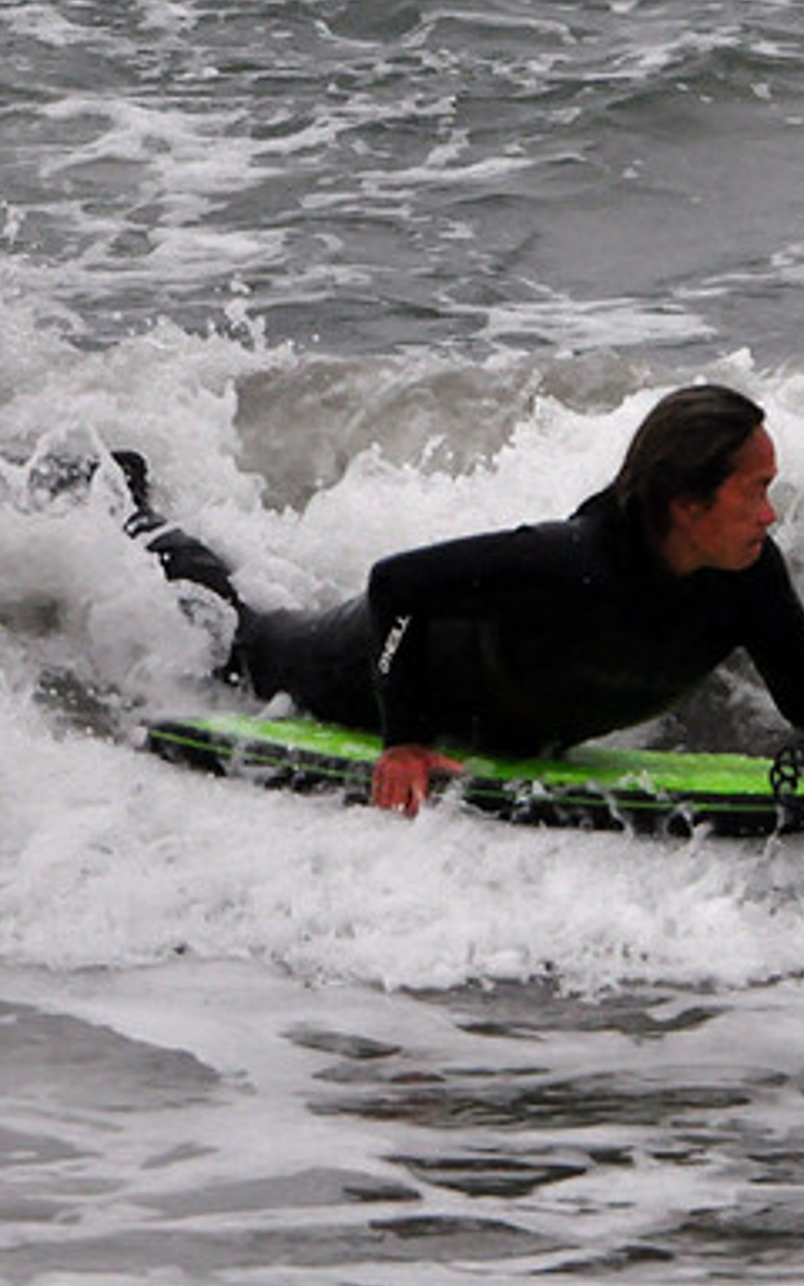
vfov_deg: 1.7
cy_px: 643
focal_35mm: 1270
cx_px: 827
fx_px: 44524
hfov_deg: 1.0
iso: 1250
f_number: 5.6
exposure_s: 1/1600
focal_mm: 550
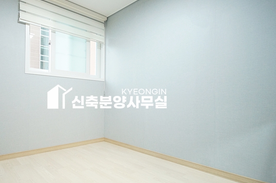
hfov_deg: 80.0
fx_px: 161
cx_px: 107
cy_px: 95
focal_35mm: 21
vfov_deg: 59.4
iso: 1600
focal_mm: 10
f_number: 5.6
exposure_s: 1/60
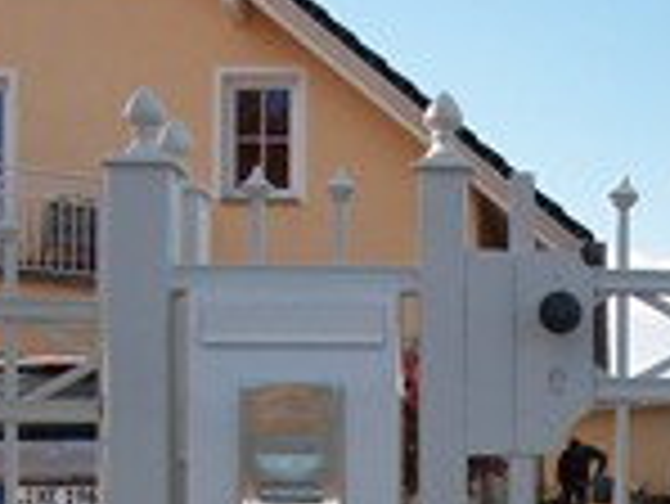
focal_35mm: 91
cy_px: 544
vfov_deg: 15.8
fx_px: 1763
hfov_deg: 20.7
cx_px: 688
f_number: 5.5
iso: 64
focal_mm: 5.7
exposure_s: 1/249
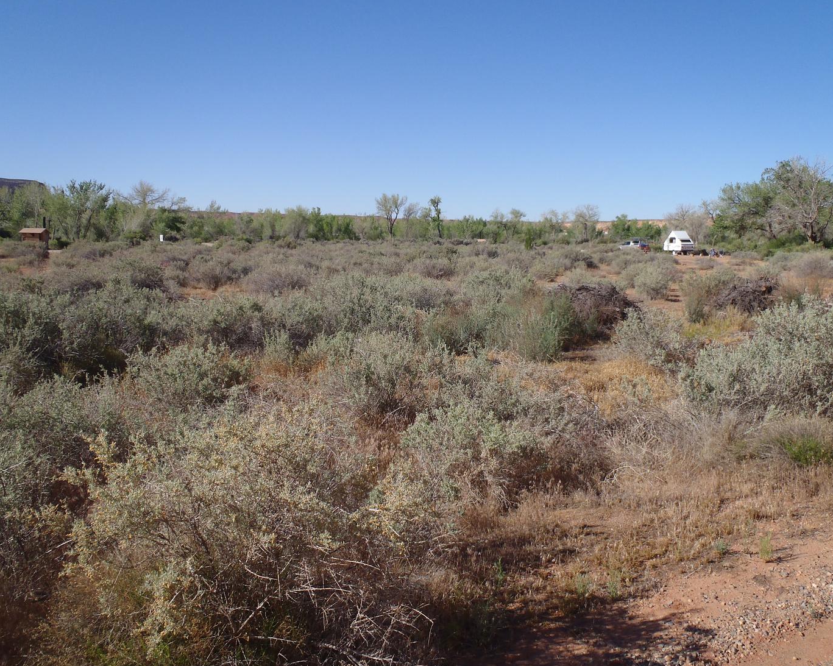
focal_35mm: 30
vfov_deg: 48.5
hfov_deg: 58.8
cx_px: 437
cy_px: 338
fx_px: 739
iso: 80
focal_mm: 5
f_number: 10
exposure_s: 1/80
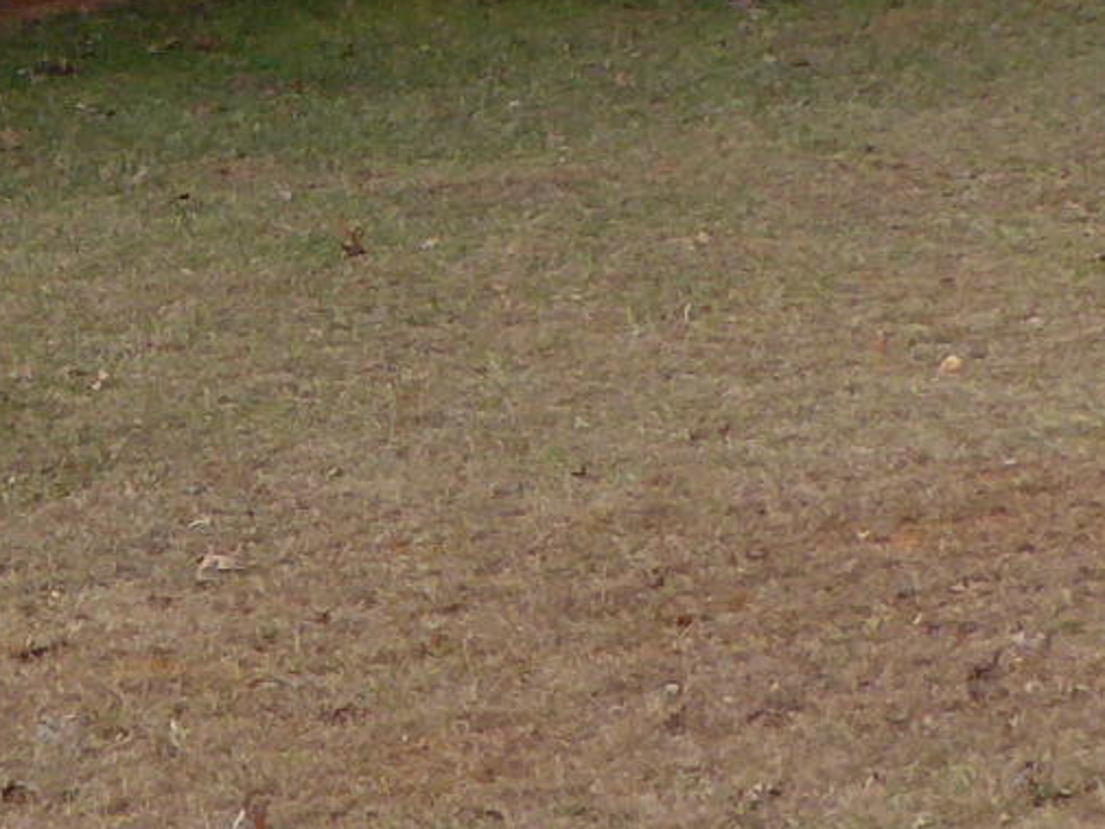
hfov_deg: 9.1
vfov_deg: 6.9
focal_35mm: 214
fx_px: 6833
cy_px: -85
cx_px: -243
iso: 100
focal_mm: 6.3
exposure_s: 1/125
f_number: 3.7
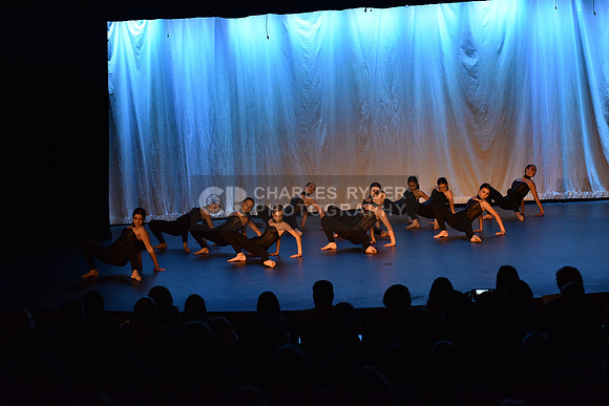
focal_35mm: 82
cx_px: 304
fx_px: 1387
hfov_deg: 24.8
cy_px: 203
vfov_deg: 16.7
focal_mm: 82
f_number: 4.5
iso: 2000
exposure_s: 1/250
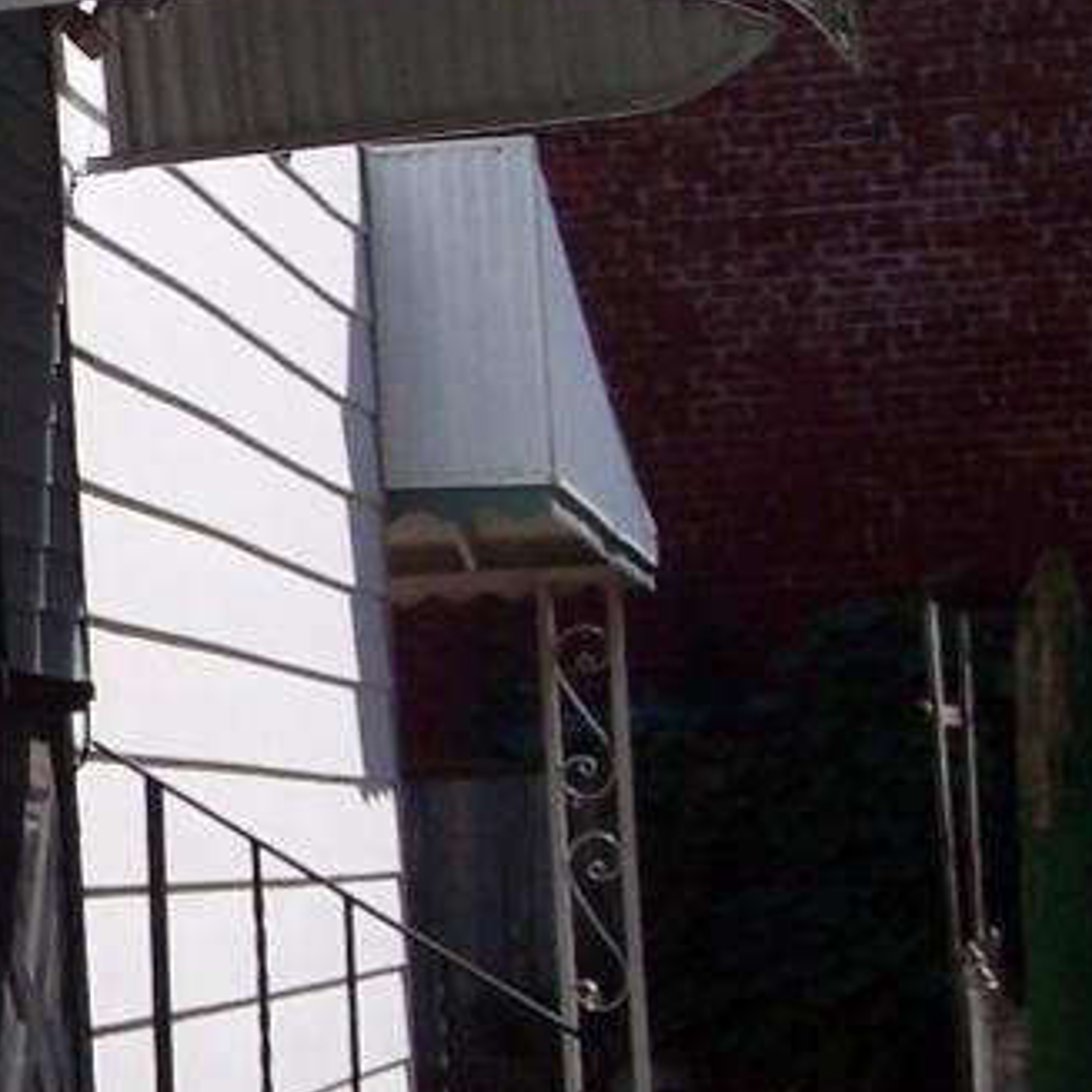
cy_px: 157
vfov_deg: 11.7
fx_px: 5282
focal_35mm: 148
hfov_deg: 11.4
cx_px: -464
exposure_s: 1/1000
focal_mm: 8
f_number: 4.8
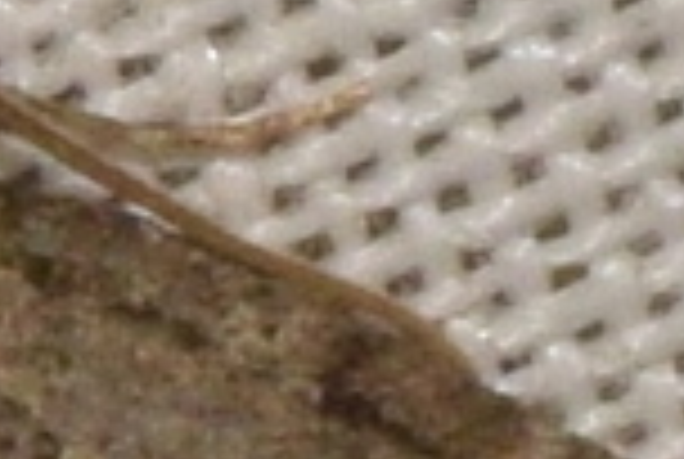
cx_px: -511
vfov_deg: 1.0
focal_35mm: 1320
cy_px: 540
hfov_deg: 1.6
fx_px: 25129
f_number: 14
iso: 400
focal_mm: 140
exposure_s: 1/200
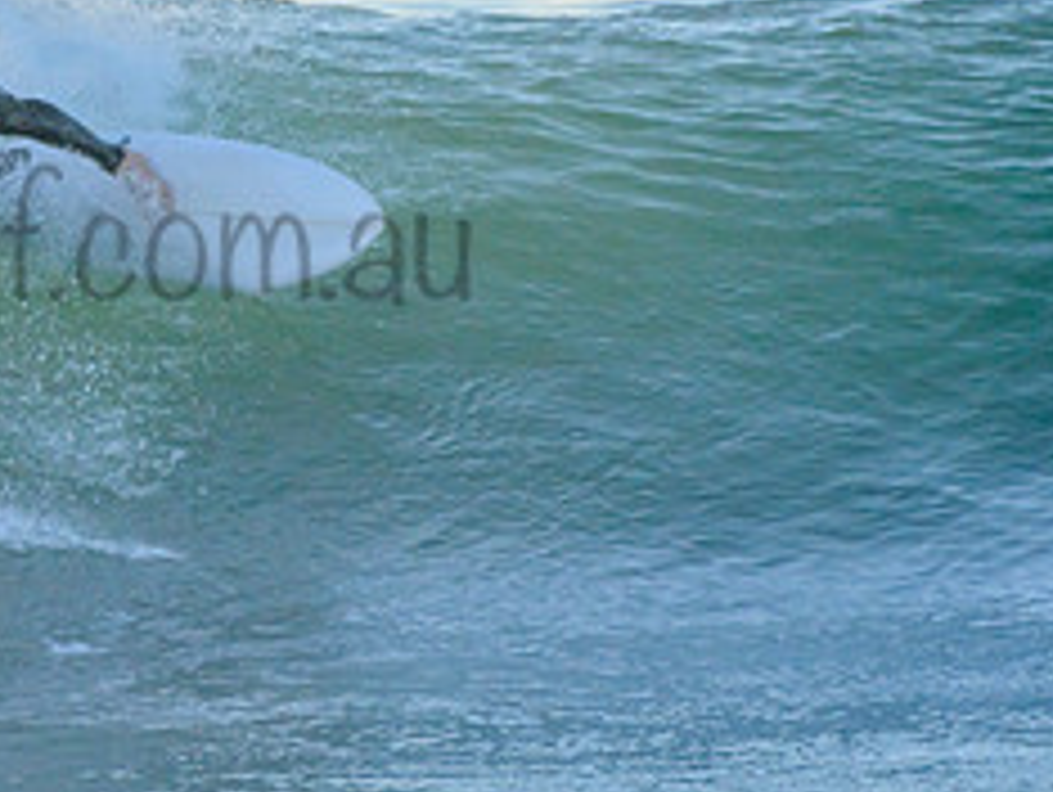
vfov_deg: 0.8
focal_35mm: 1786
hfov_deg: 1.1
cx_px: -4
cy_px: 196
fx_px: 54385
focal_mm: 500
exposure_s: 1/1250
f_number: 5.6
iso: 800
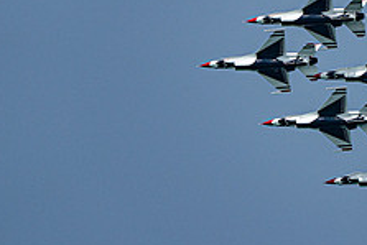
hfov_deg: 2.0
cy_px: 47
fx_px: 10619
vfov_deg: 1.3
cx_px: 337
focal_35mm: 1041
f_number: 10
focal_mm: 400
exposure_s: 1/2000
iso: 640
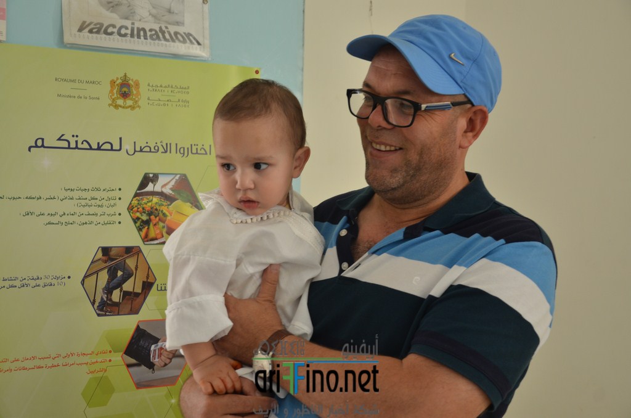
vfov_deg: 23.7
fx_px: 997
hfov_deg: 35.1
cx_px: 316
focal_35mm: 57
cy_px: 209
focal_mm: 38
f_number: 5
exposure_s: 1/100
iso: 400
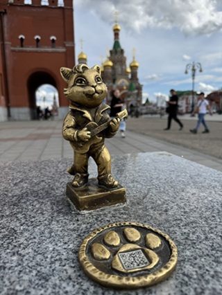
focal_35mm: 24
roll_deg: +1.2
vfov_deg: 71.6
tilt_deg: -7.8
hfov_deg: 56.9
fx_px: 205
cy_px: 148
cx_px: 111
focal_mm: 6.76
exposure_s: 1/4950
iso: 80
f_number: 1.78
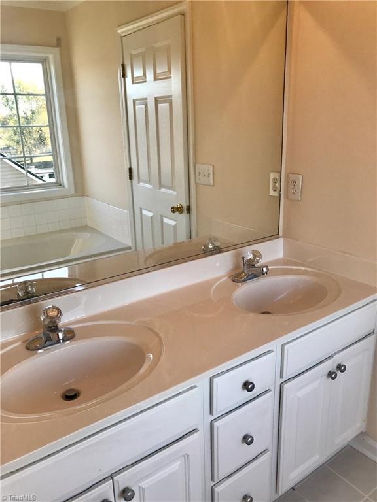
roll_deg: +2.1
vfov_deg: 63.4
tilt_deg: -17.6
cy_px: 251
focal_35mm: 28
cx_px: 188
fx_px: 407
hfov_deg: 49.7
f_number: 1.8
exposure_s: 1/225
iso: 20
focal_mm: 3.99
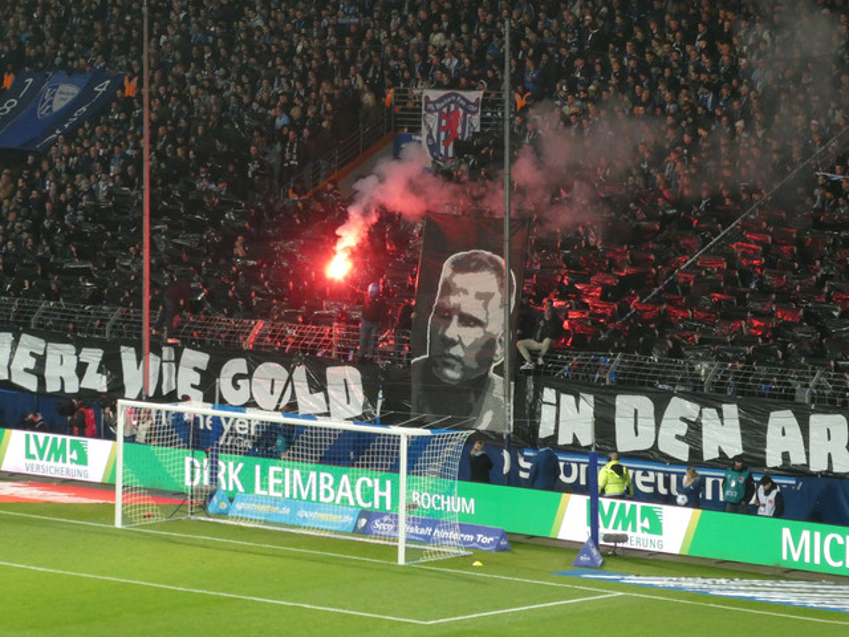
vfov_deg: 7.4
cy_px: 318
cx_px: 424
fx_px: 4905
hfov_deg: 9.9
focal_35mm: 200
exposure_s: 1/80
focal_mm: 35.8
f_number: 5.6
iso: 640
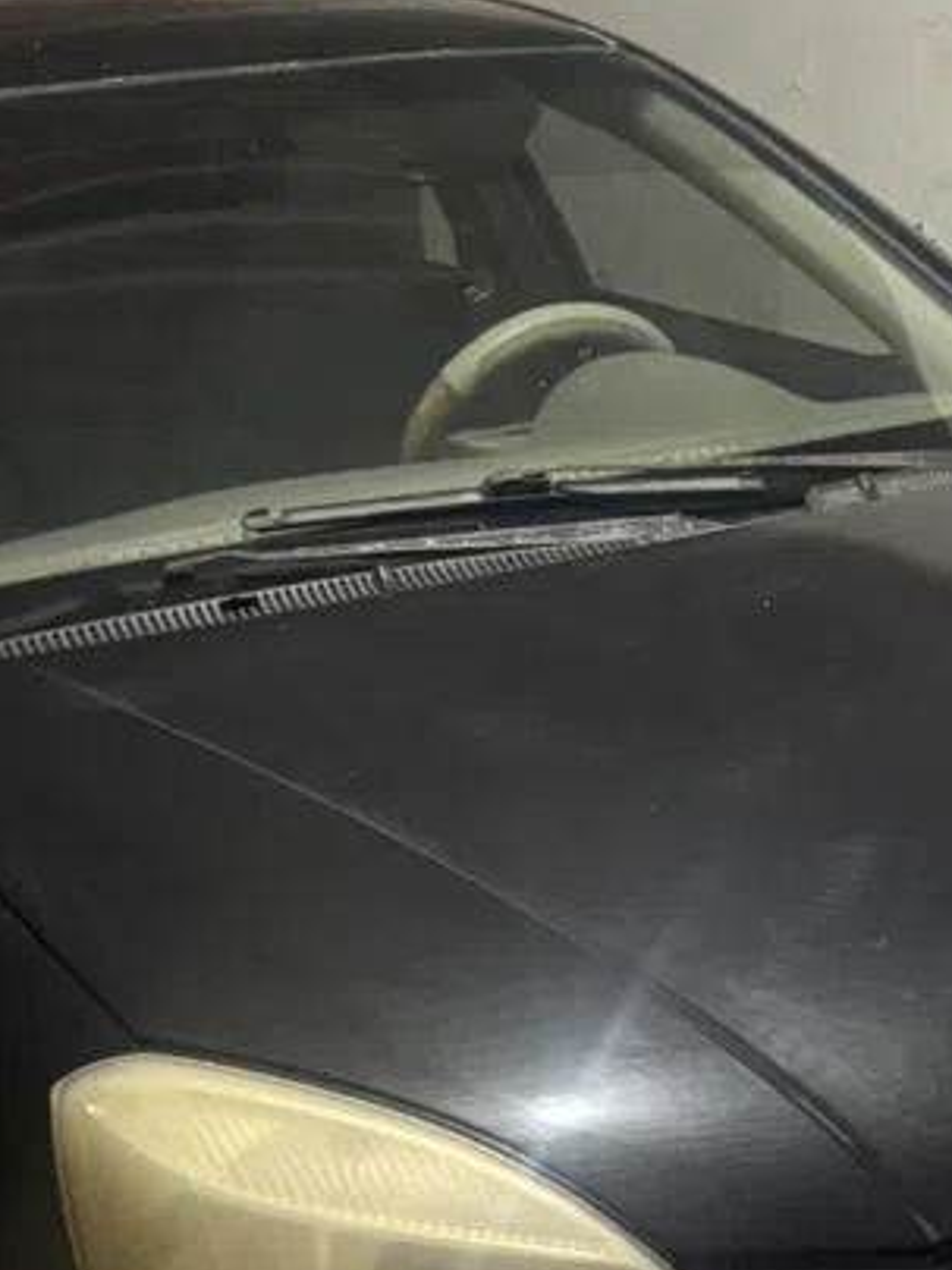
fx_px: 2970
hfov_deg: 18.2
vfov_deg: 24.0
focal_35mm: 81
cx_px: 500
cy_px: 398
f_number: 1.78
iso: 1000
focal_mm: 6.76
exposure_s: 1/25
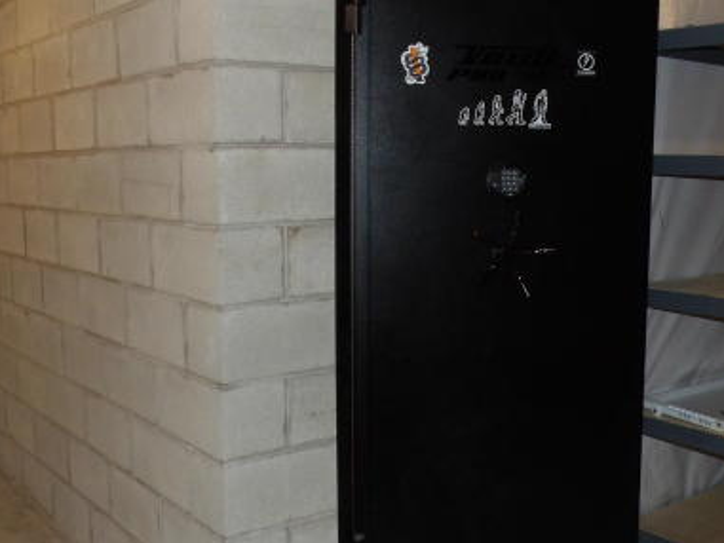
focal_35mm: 42
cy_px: 215
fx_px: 879
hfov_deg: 44.7
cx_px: 314
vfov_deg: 34.2
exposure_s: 1/27
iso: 200
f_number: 3.2
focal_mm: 4.3
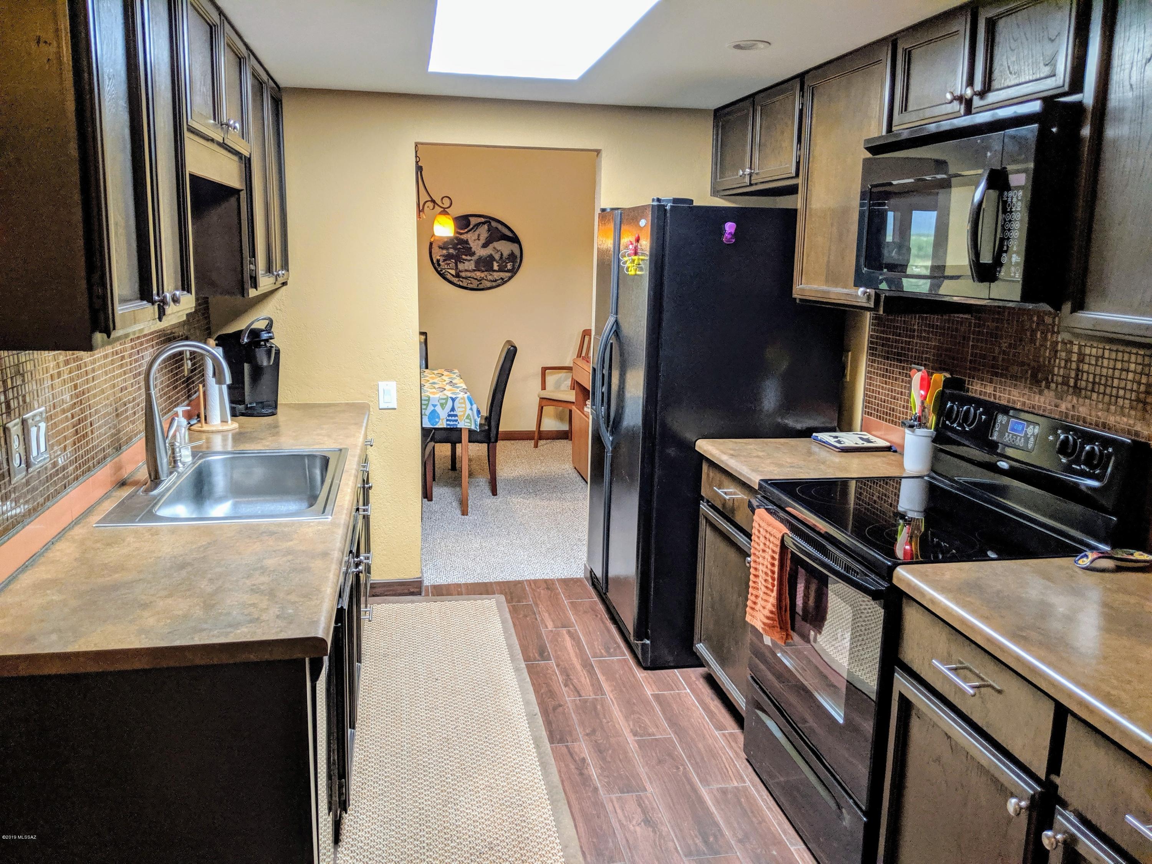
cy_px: 432
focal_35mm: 27
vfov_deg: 51.4
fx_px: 899
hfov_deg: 65.3
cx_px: 576
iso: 113
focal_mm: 4.44
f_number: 1.8
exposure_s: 1/120
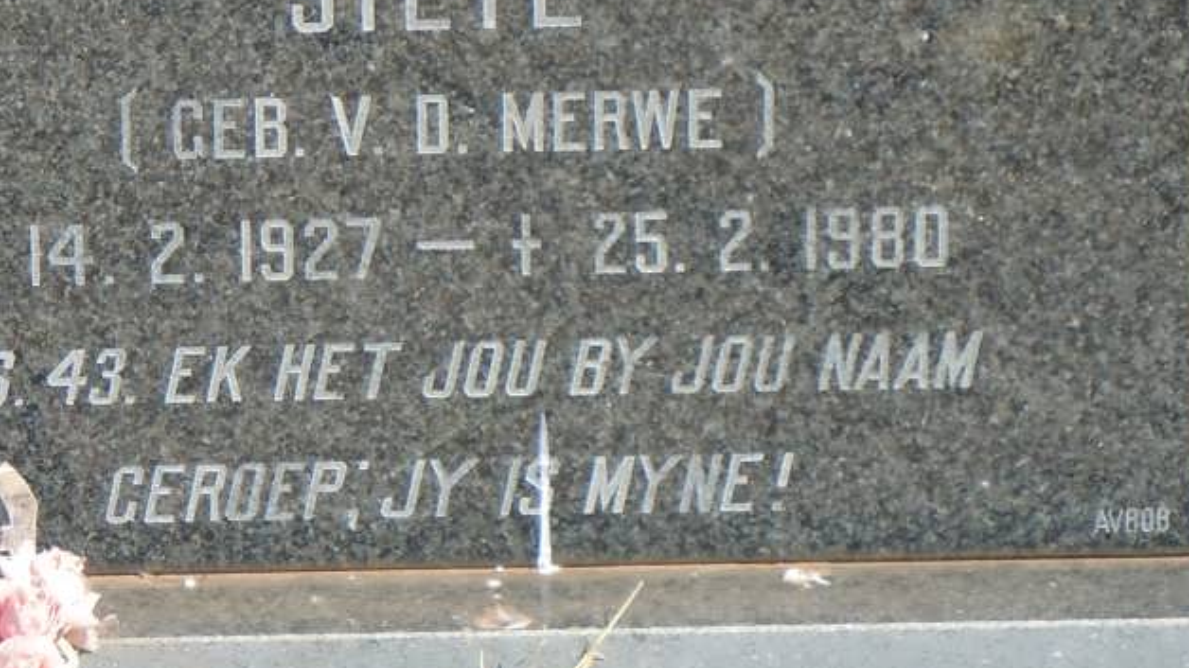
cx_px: 316
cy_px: 64
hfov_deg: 7.8
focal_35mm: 277
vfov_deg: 4.4
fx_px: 8732
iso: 200
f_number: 4.6
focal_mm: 24
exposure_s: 1/800
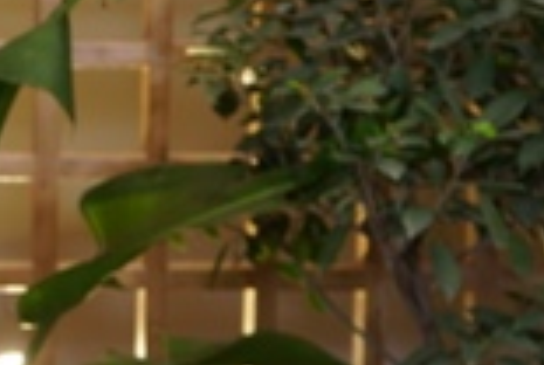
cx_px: -235
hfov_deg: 11.3
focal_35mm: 176
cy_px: 163
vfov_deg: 7.8
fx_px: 2665
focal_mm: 41
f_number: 4.5
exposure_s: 1/80
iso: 320
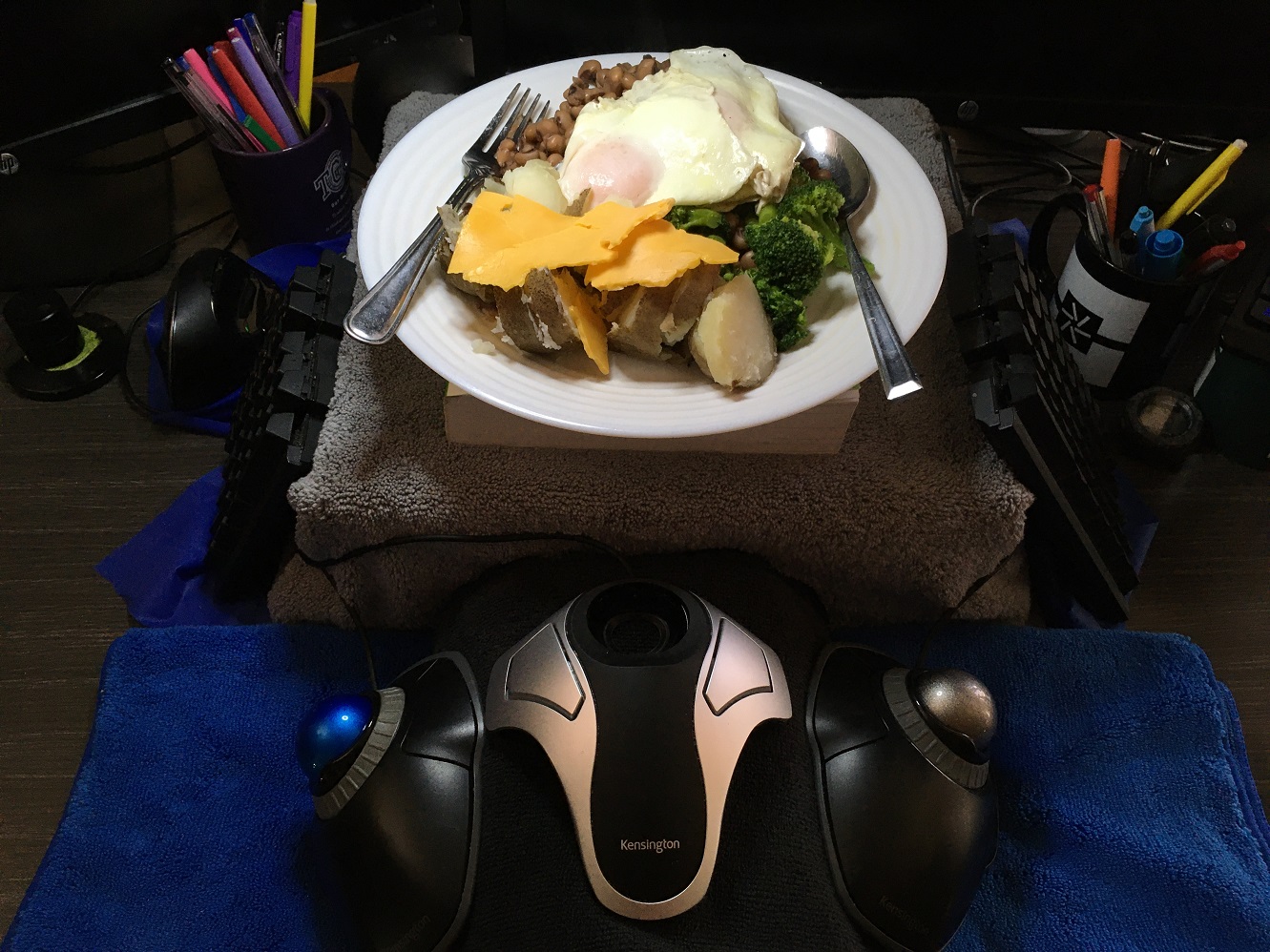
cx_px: 635
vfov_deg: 48.2
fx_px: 1064
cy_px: 476
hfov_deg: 61.7
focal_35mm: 29
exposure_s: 1/30
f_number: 2.2
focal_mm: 4.15
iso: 40
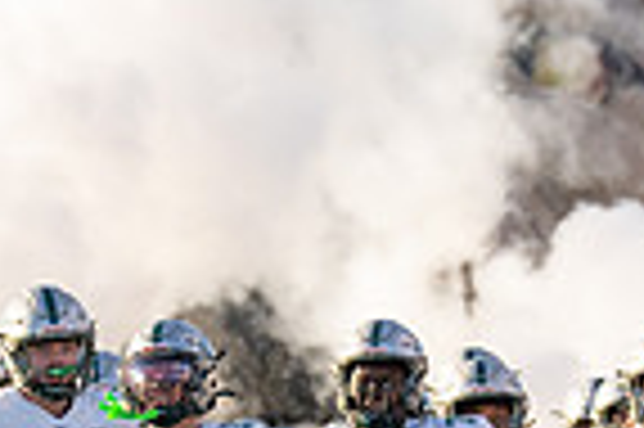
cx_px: 153
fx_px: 22550
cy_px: 647
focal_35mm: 1262
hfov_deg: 1.6
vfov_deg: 1.1
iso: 400
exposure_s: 1/1600
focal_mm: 200
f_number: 4
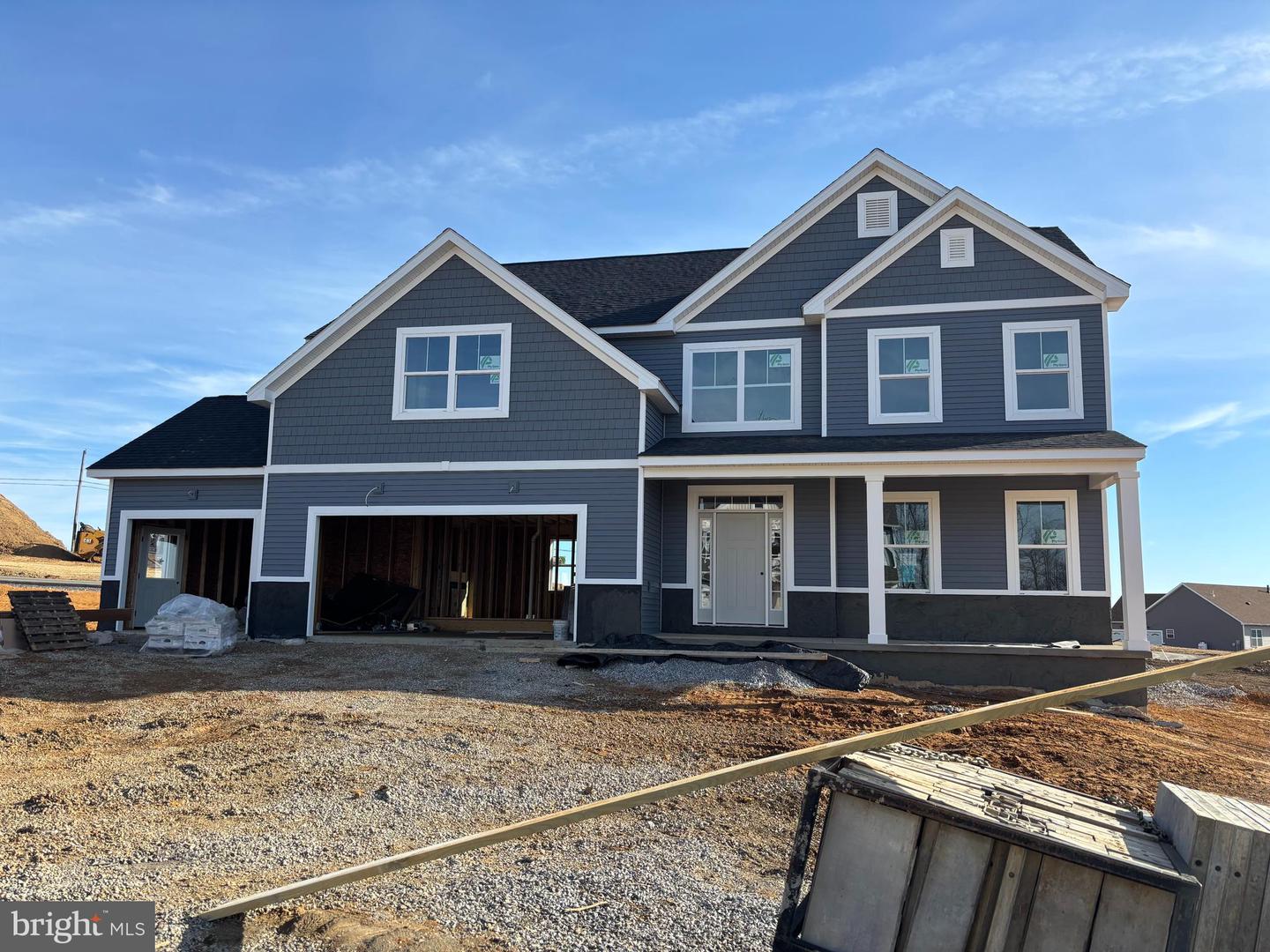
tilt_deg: +7.2
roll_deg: -1.7
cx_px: 635
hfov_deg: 67.3
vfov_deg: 53.1
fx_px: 954
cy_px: 476
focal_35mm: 26
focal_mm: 5.96
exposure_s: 1/2193
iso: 50
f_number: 1.6
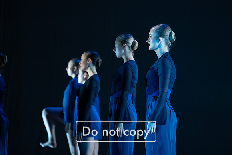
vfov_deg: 7.5
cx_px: 116
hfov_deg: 11.3
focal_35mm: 182
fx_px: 1173
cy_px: 78
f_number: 4
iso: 4000
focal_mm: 182
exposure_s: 1/250
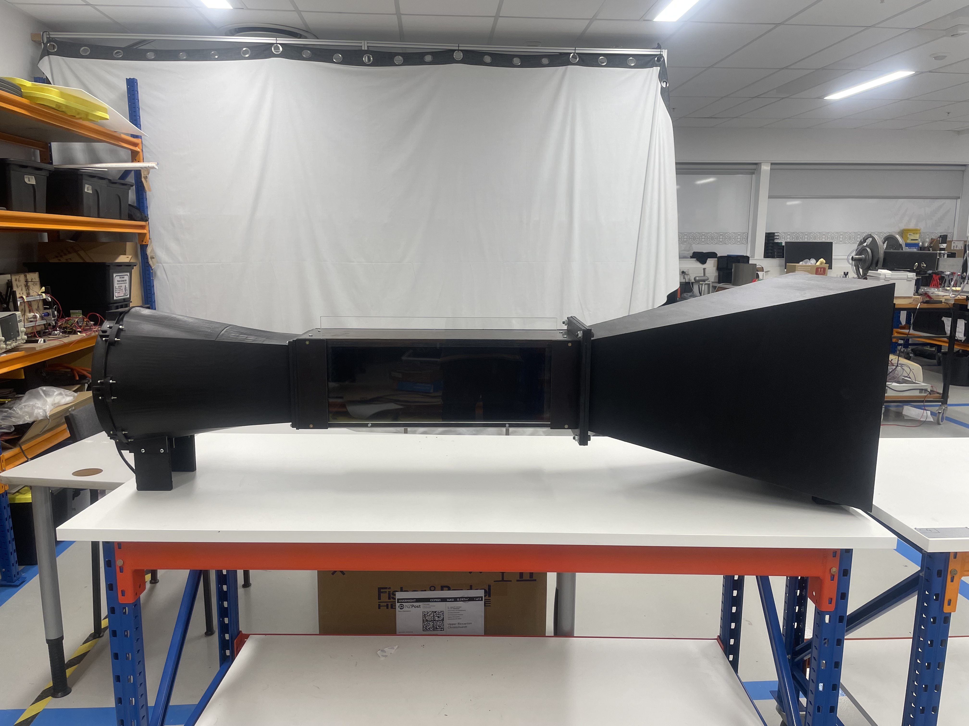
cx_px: 484
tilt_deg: -9.8
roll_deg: -0.1
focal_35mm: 26
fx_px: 728
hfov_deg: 67.3
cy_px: 363
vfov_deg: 53.1
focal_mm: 4.2
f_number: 1.6
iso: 64
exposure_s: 1/121
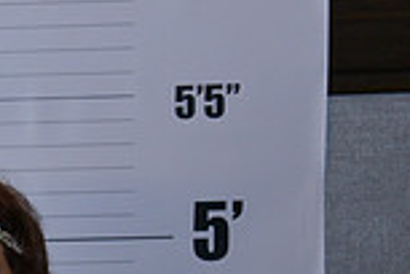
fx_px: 1902
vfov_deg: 8.1
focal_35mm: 167
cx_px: -300
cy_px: 367
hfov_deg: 11.5
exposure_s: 1/250
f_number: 5
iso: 1000
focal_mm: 44
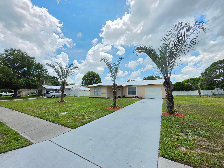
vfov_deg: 89.9
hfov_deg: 106.2
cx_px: 112
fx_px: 84
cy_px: 84
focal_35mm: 13
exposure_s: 1/1641
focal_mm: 2.2
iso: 32
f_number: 1.9
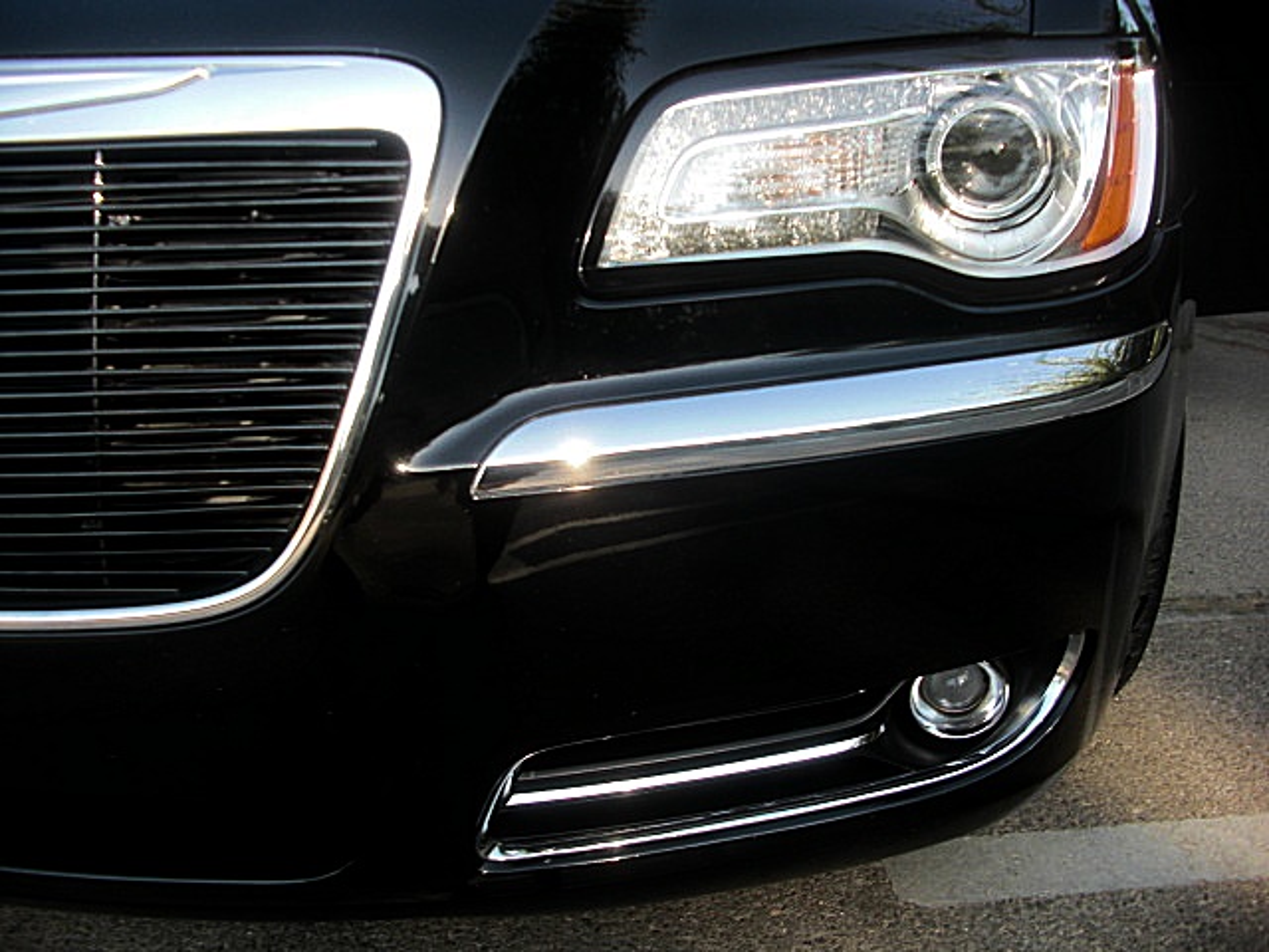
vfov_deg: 39.7
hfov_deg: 51.4
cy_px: 476
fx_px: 1320
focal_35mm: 36
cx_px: 634
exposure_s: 1/160
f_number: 2.8
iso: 50
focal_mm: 6.3
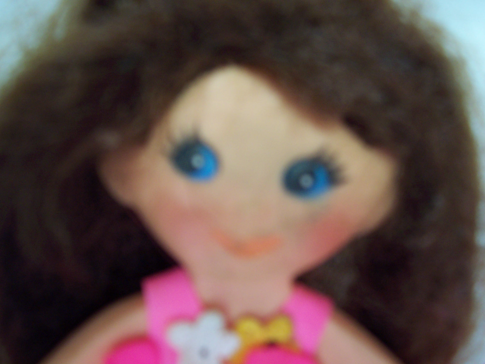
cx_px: 242
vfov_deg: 38.7
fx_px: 518
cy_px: 182
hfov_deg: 50.1
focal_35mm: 37
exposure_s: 1/30
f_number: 2.8
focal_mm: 5.6
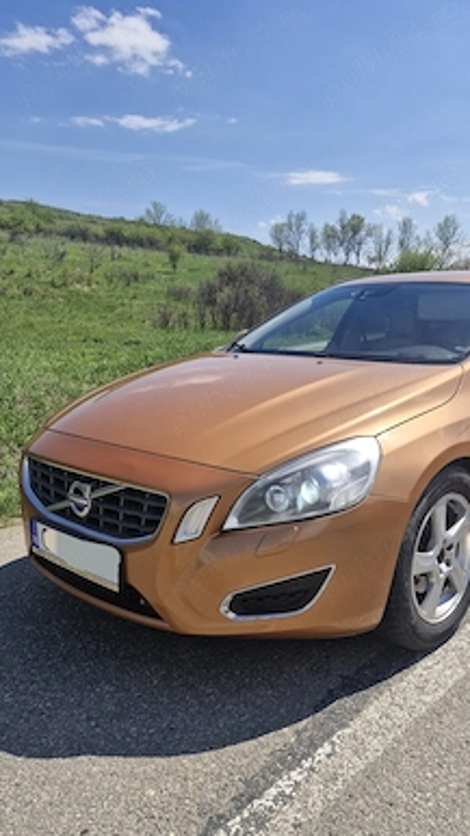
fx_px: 576
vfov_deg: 71.9
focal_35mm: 26
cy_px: 418
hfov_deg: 43.7
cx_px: 314
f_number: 1.8
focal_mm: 5.54
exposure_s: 1/2500
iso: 50
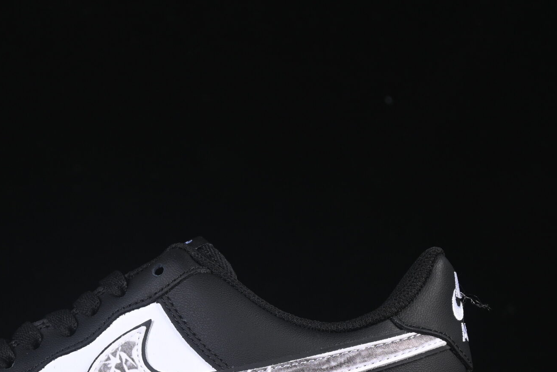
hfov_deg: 13.9
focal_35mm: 147
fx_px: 2275
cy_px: 355
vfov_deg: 9.3
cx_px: 104
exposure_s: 1/60
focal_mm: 50
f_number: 7.1
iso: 160
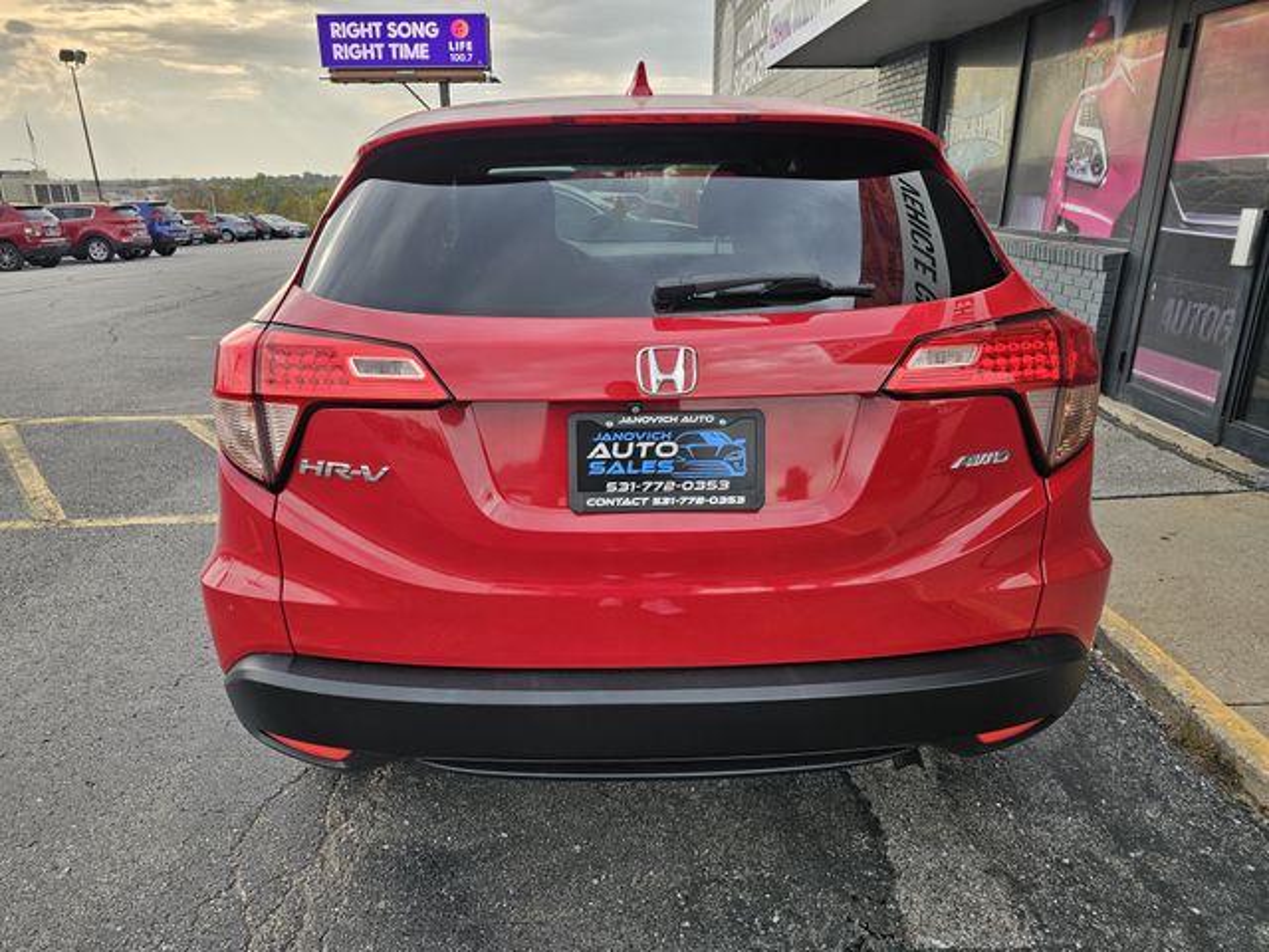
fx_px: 843
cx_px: 634
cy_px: 476
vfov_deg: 58.9
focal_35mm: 23
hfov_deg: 73.9
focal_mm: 6.3
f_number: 1.7
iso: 20
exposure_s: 1/120
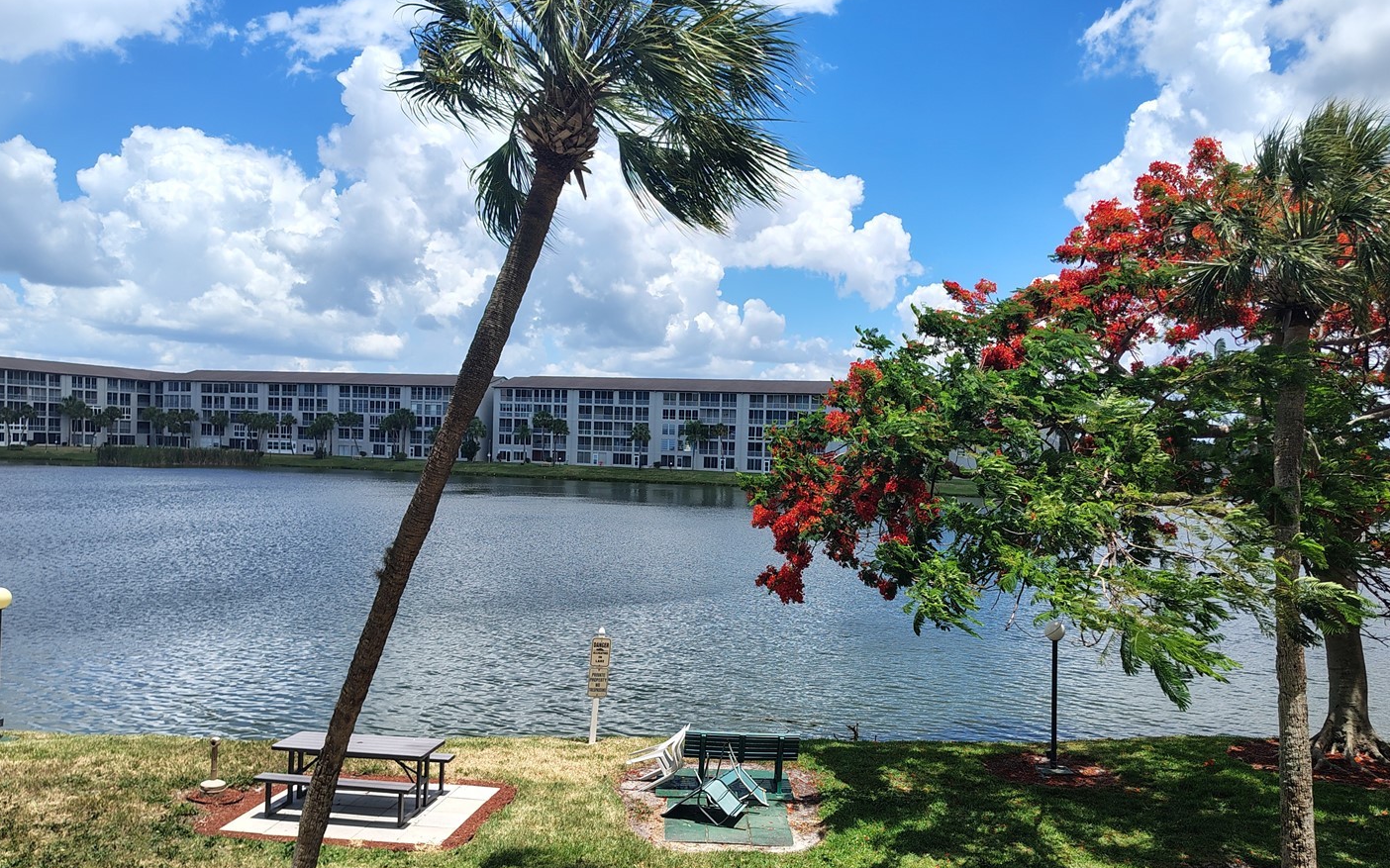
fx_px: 1098
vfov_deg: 43.0
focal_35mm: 29
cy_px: 495
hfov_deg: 64.5
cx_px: 759
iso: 100
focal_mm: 5.56
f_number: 1.8
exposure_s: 1/1602
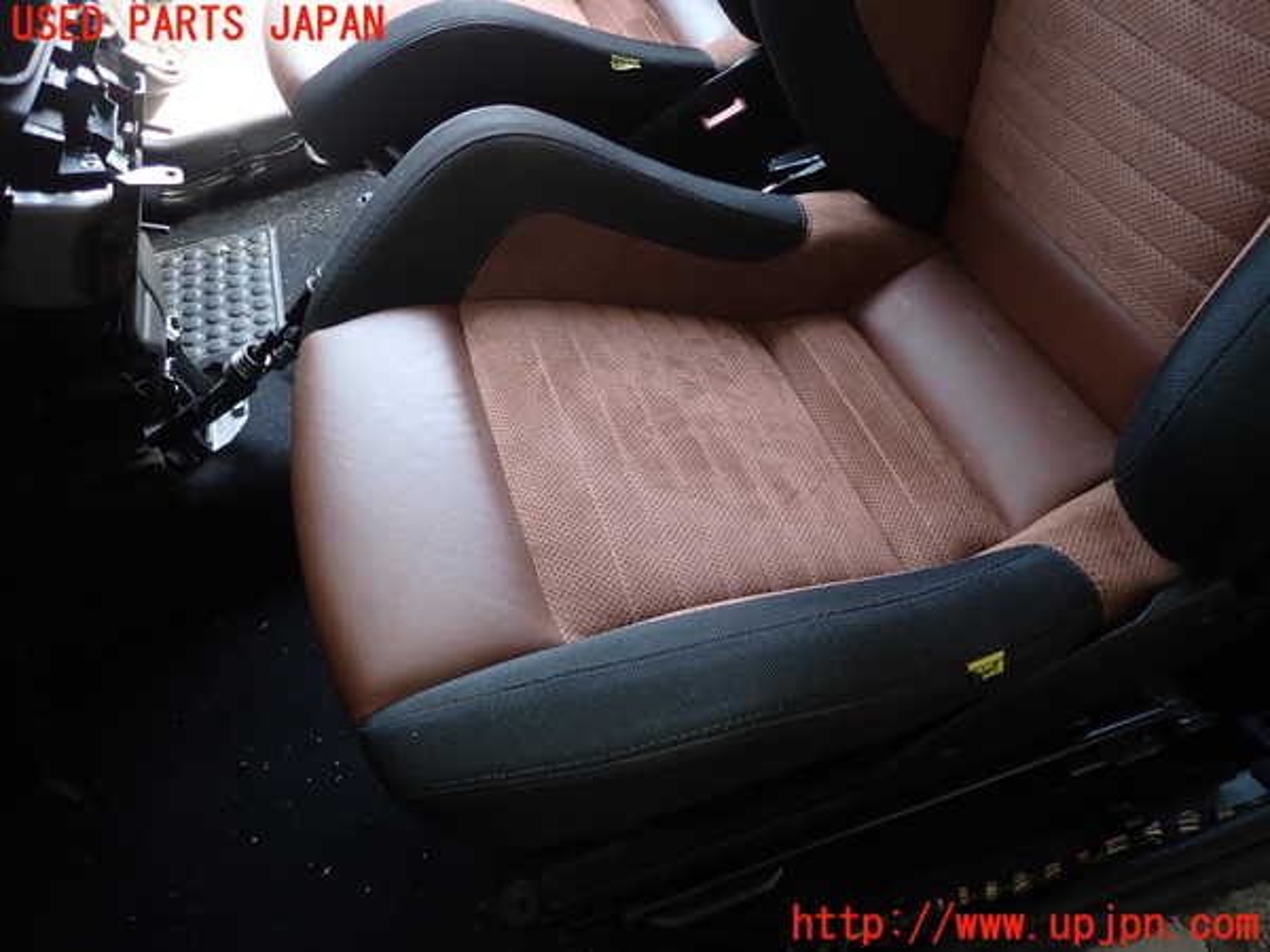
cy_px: 476
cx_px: 635
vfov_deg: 54.9
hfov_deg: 69.4
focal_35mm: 25
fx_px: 917
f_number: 2
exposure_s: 1/60
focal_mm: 4.5
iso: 125
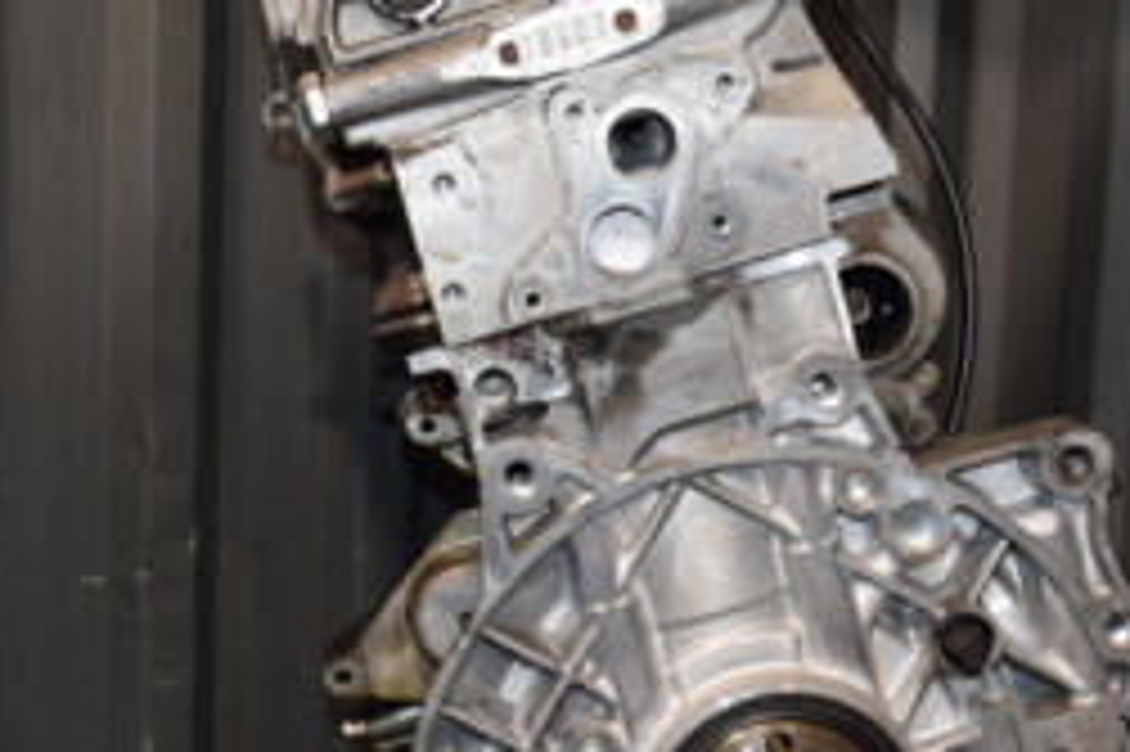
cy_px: 468
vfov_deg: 17.2
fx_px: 2478
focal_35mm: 79
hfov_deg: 25.7
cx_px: 567
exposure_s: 1/60
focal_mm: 22
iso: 800
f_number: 5
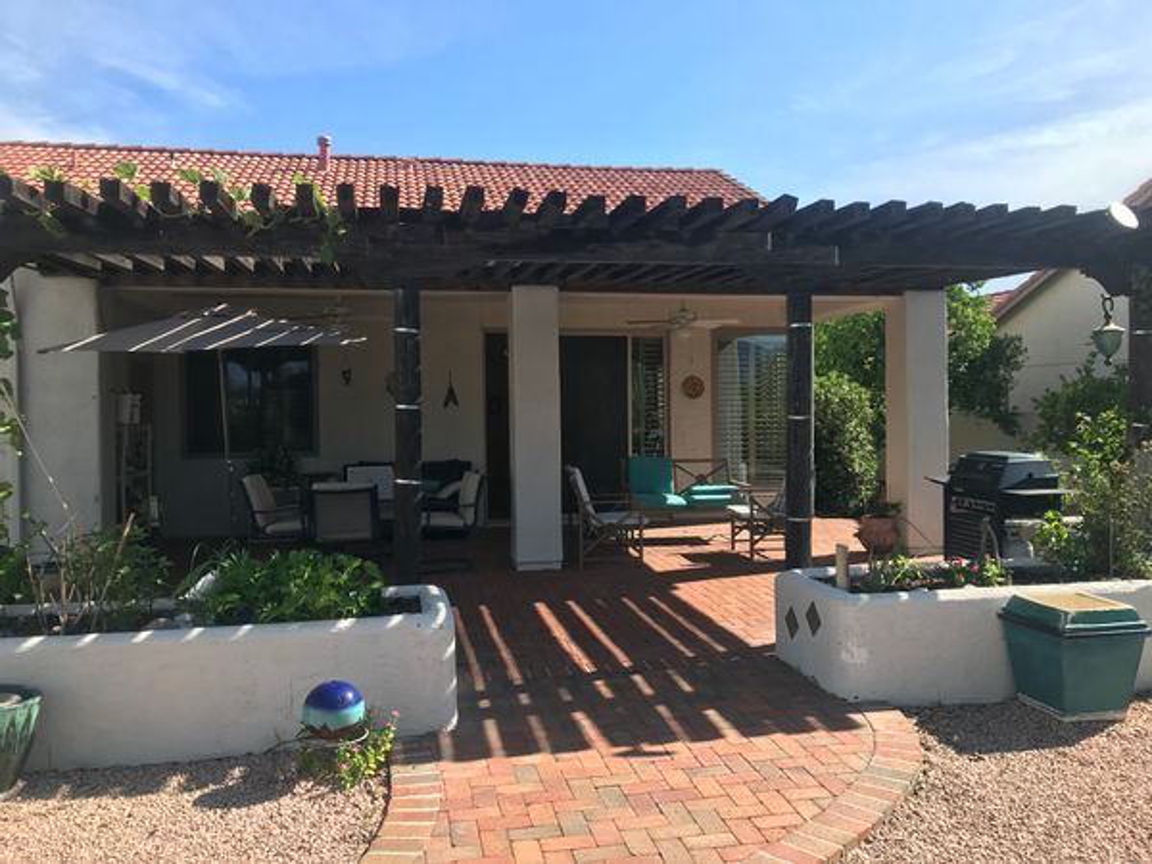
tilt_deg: -1.2
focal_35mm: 28
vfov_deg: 49.7
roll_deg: +0.6
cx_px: 576
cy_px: 432
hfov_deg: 63.4
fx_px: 932
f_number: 1.8
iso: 20
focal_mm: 3.99
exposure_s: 1/1350
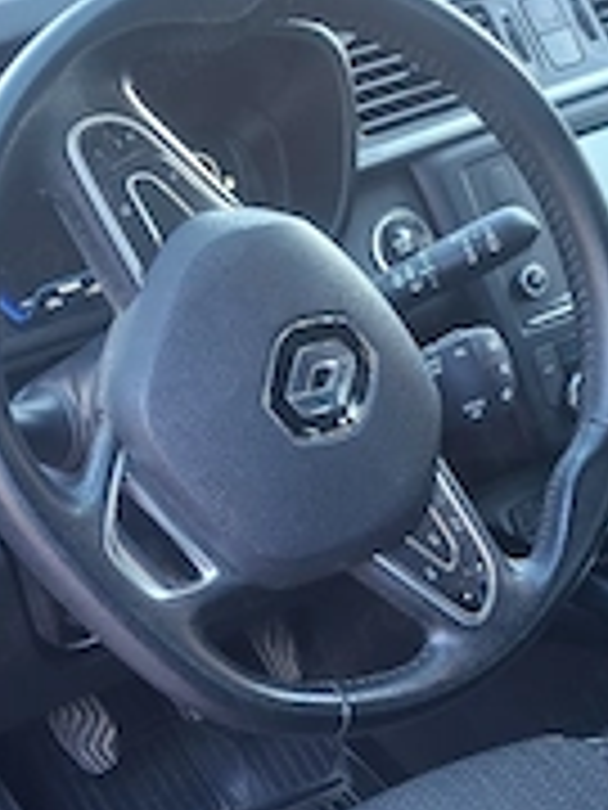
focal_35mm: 51
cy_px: 752
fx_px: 1194
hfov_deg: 28.5
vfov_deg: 35.0
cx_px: 360
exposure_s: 1/100
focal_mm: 5.54
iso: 250
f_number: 1.8
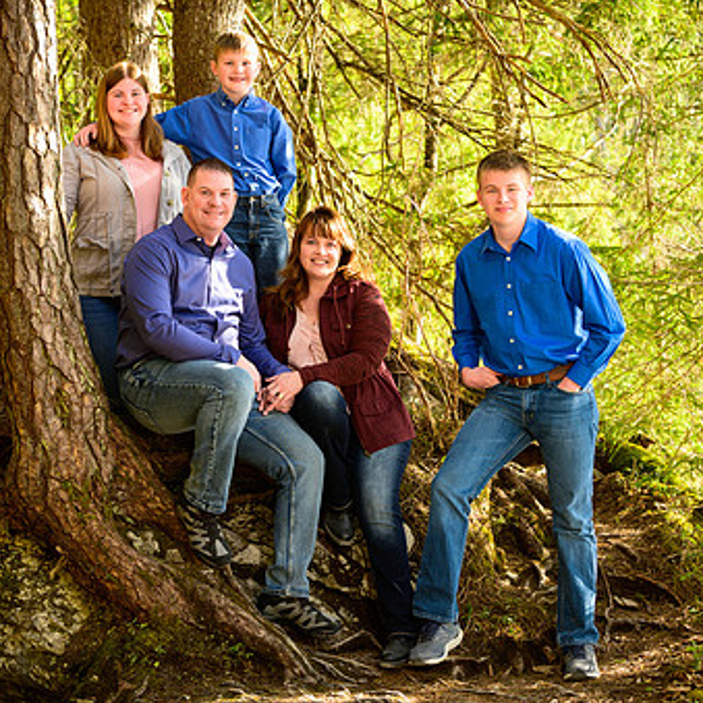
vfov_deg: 16.0
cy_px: 334
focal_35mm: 109
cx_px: 365
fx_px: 2504
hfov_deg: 16.0
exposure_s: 1/100
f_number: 5.6
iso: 200
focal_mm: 75
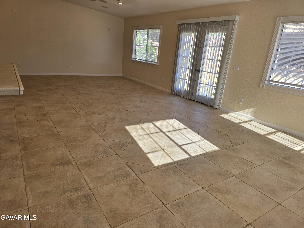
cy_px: 114
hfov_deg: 73.9
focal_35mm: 23
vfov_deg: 58.9
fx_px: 202
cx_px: 152
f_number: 1.7
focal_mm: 6.3
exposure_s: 1/120
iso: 16
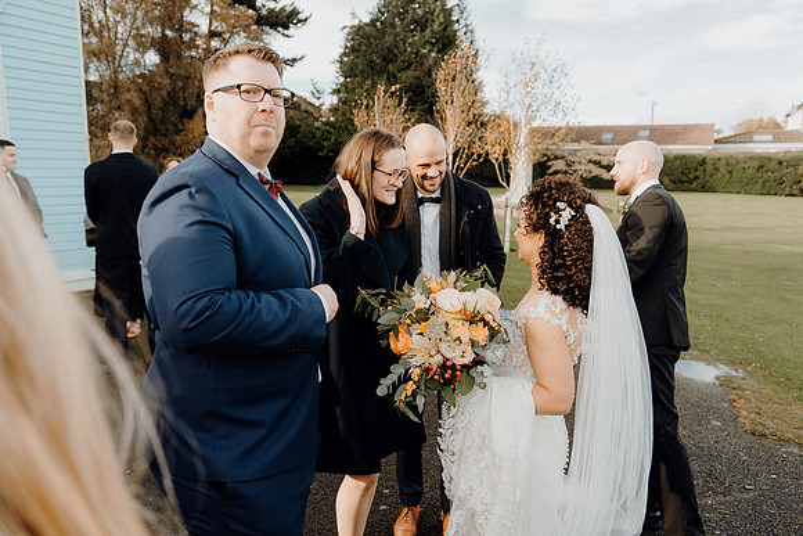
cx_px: 402
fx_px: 580
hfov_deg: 69.4
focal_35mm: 26
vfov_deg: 49.6
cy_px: 268
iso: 200
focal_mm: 26
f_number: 3.5
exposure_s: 1/500
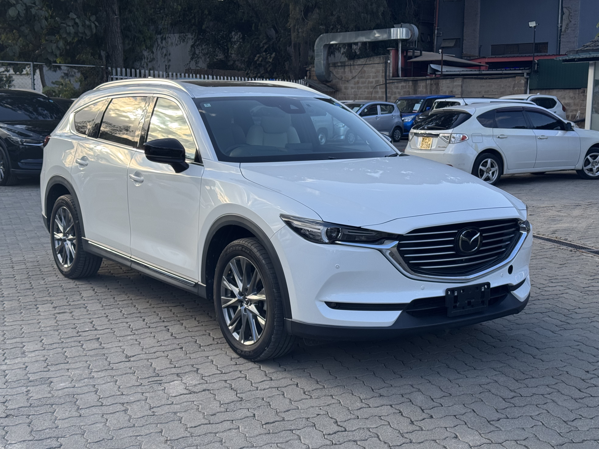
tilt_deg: -7.6
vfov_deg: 29.7
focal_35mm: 49
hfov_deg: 38.9
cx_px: 302
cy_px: 227
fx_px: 848
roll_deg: -0.9
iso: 64
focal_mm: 6.76
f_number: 1.78
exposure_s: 1/832
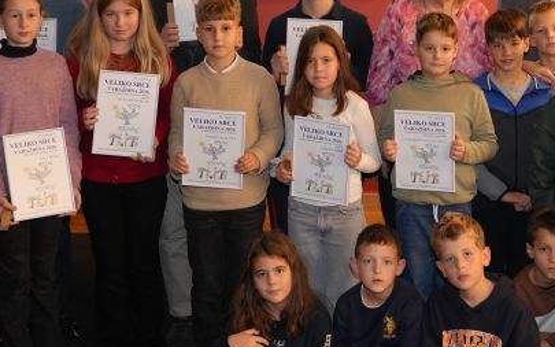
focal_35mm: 72
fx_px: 1089
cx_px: 415
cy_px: 16
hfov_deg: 28.2
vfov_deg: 17.7
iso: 1250
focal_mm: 28
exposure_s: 1/160
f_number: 4
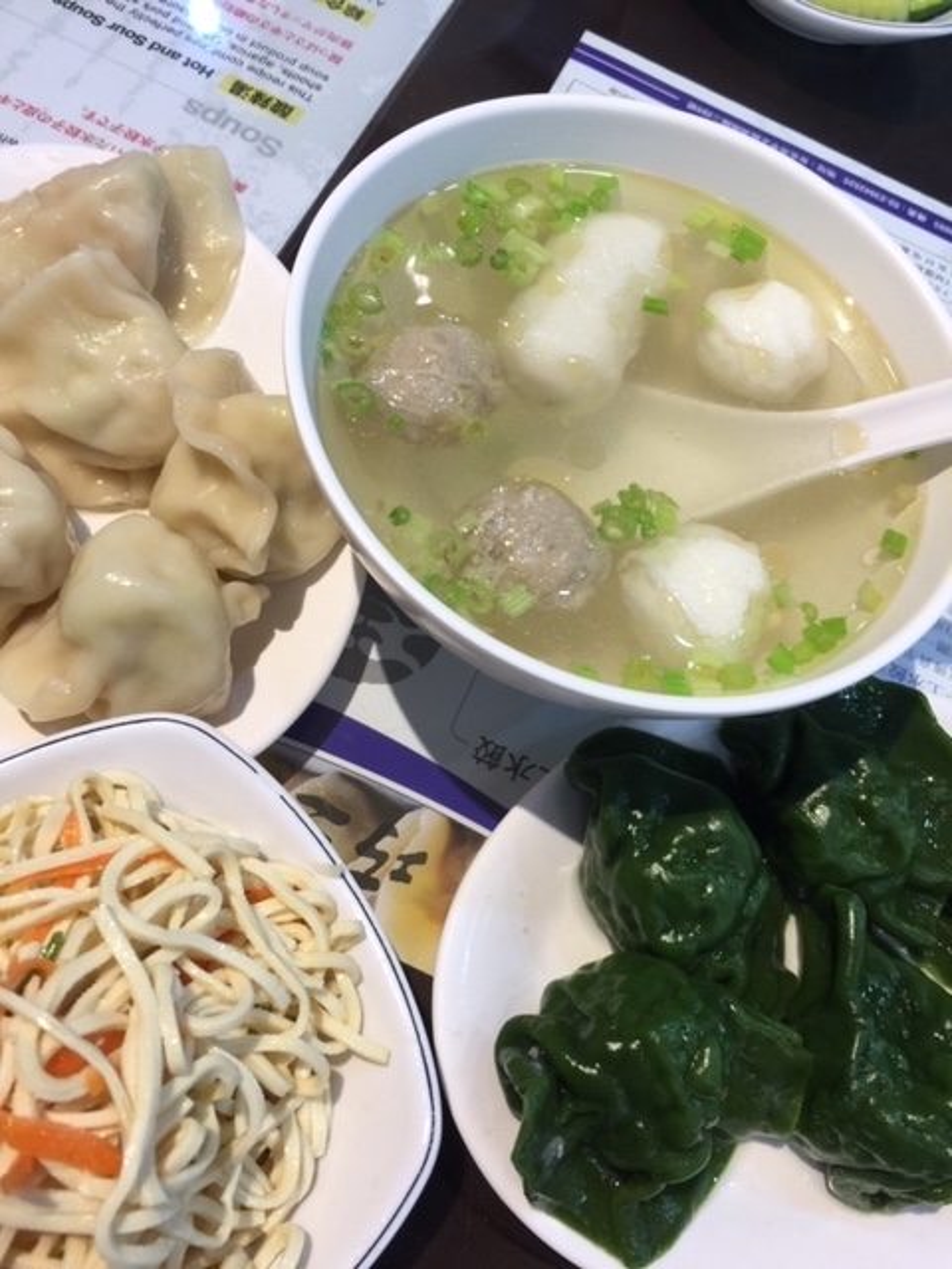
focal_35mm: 29
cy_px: 634
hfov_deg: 48.2
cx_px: 476
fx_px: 1063
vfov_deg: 61.7
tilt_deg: -63.9
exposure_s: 1/30
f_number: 2.2
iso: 40
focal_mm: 4.15
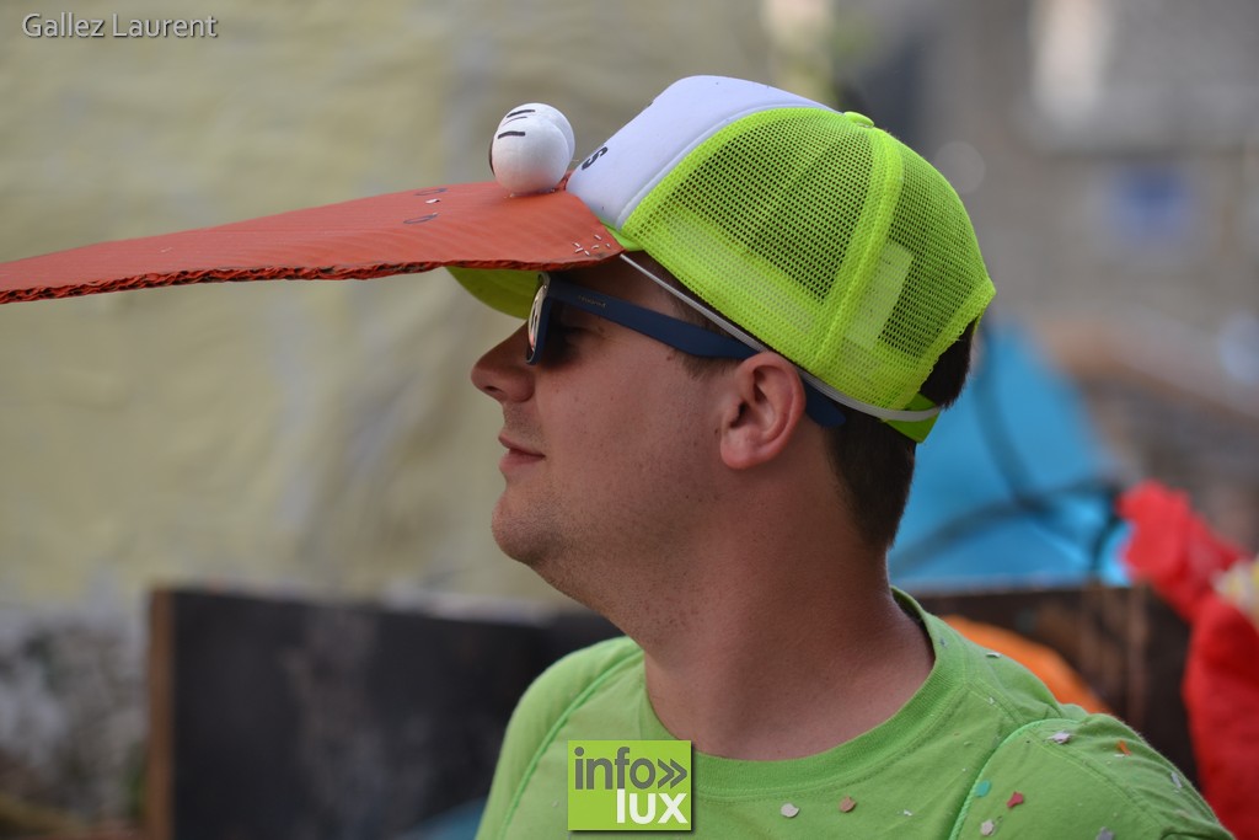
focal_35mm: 147
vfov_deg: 9.3
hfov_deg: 14.0
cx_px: 630
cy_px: 420
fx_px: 5141
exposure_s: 1/640
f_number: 2.8
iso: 100
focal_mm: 98
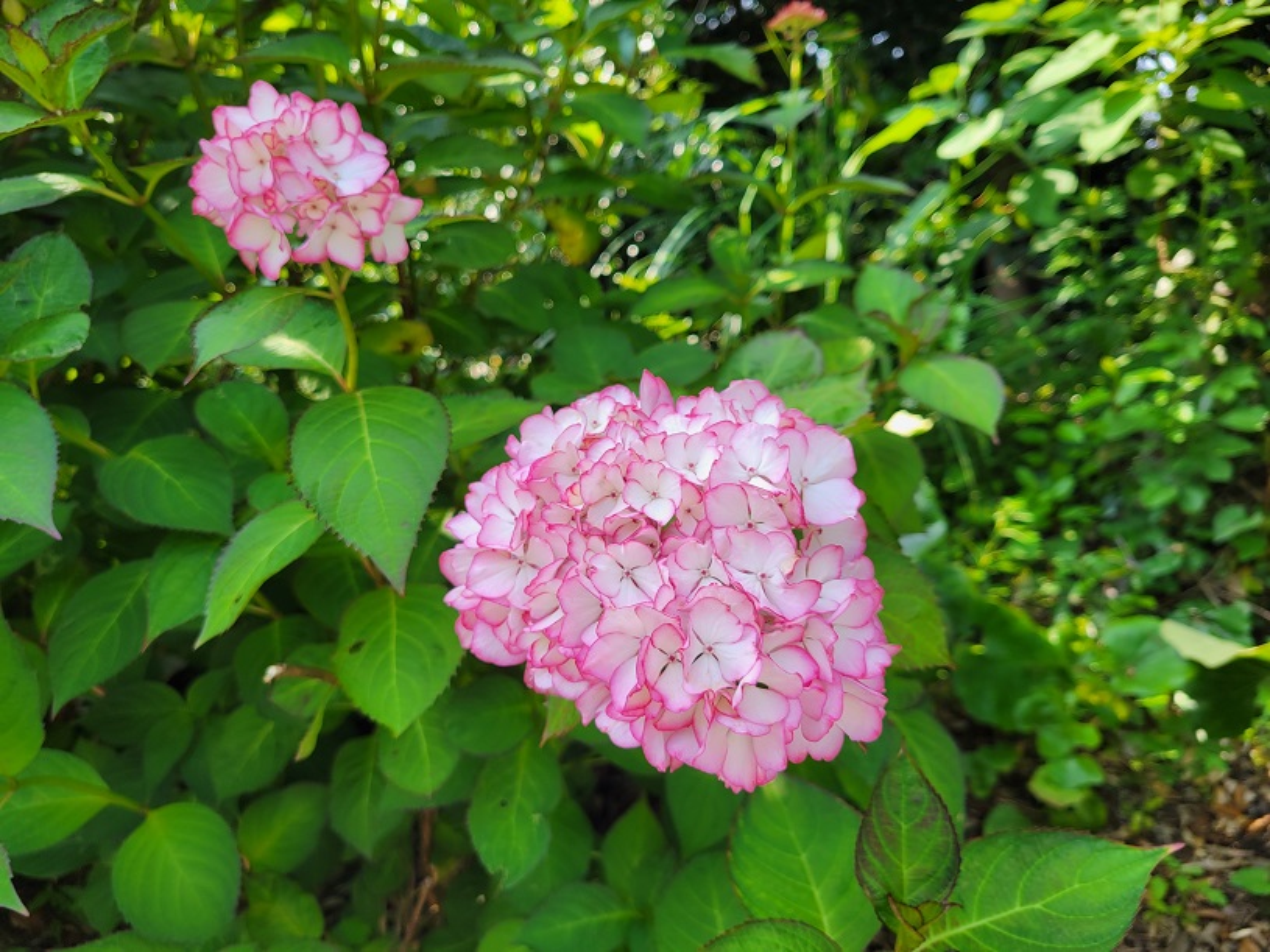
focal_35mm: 26
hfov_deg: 67.3
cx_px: 635
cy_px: 476
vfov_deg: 53.1
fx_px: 954
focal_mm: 5.4
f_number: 1.8
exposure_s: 1/267
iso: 40
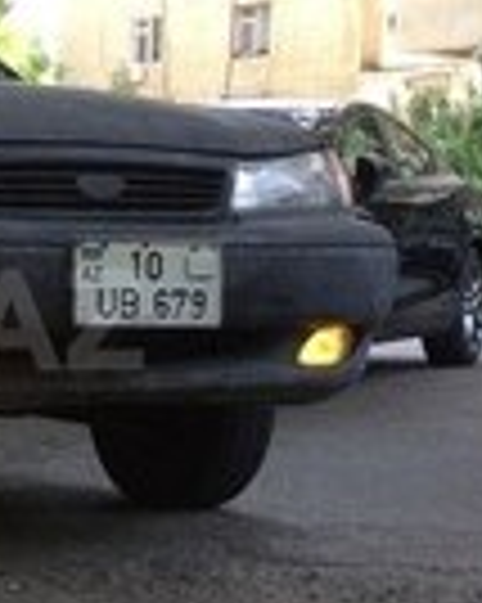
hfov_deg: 13.9
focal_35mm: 105
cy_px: 320
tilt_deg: -6.5
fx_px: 1874
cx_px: -203
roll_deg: -1.0
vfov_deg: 18.3
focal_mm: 4.15
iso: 32
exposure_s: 1/123
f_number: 2.2
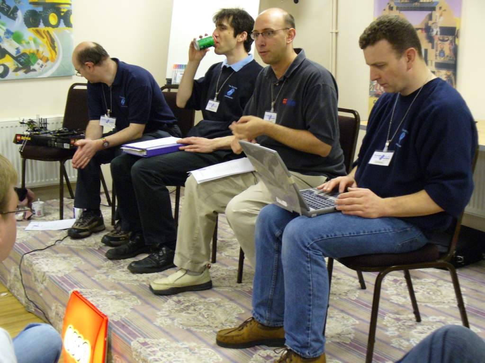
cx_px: 242
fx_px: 757
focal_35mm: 54
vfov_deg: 27.0
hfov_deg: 35.5
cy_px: 182
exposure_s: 1/13
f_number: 3.1
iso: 200
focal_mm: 8.9
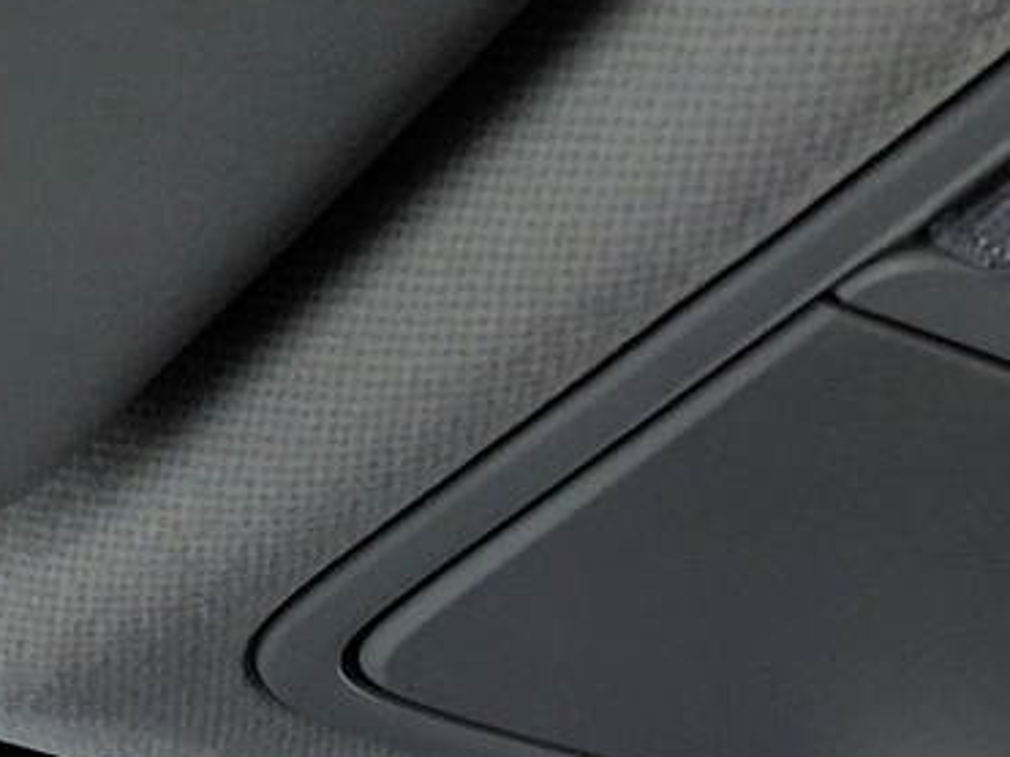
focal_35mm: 97
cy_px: 455
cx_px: 792
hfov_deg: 20.0
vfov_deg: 15.2
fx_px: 2829
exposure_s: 1/60
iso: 250
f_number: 1.8
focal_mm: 4.69
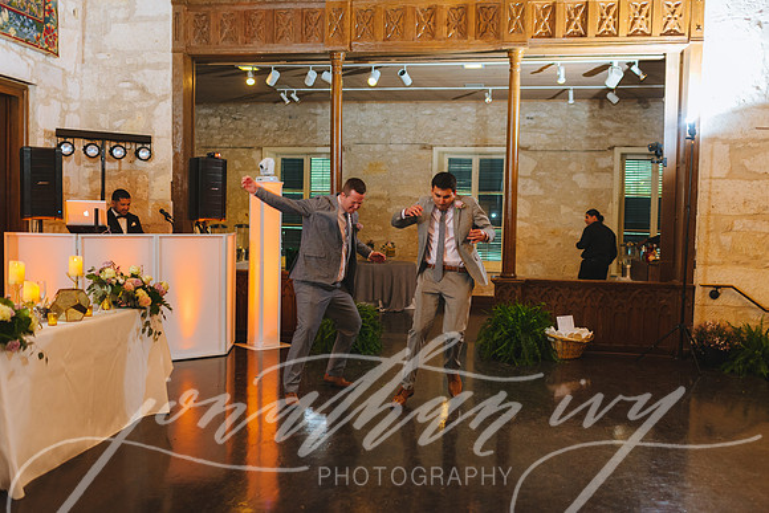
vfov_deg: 37.9
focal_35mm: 35
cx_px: 384
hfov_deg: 54.4
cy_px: 256
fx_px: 748
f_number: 2
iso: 1250
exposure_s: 1/200
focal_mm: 35
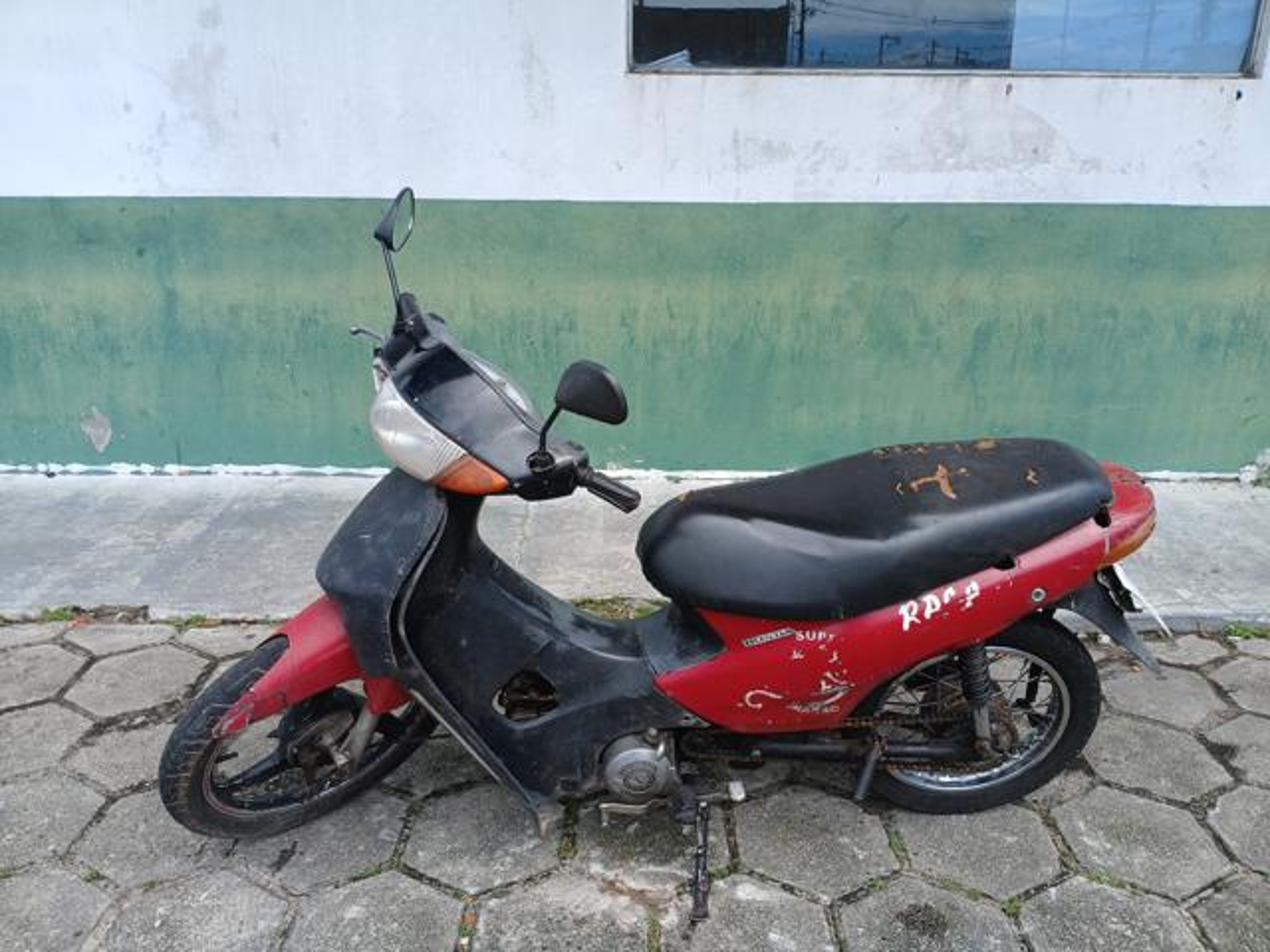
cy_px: 476
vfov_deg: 53.1
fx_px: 954
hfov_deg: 67.3
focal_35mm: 26
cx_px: 635
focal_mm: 3.98
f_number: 1.8
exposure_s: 1/265
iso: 20
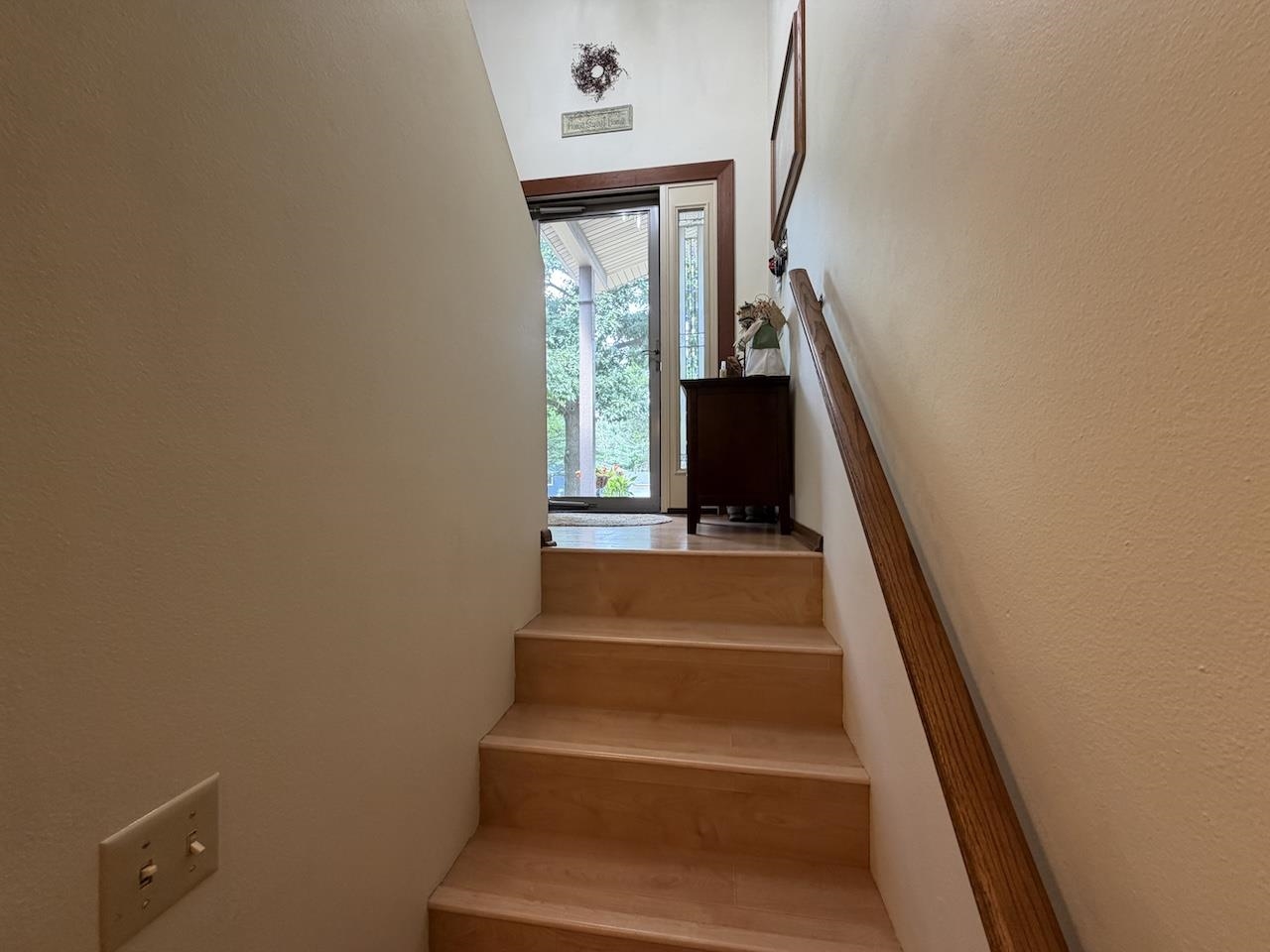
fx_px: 514
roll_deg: +0.2
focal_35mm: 14
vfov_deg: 85.7
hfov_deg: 102.1
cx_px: 635
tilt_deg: -1.1
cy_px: 476
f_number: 2.2
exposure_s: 1/60
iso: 200
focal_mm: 2.22
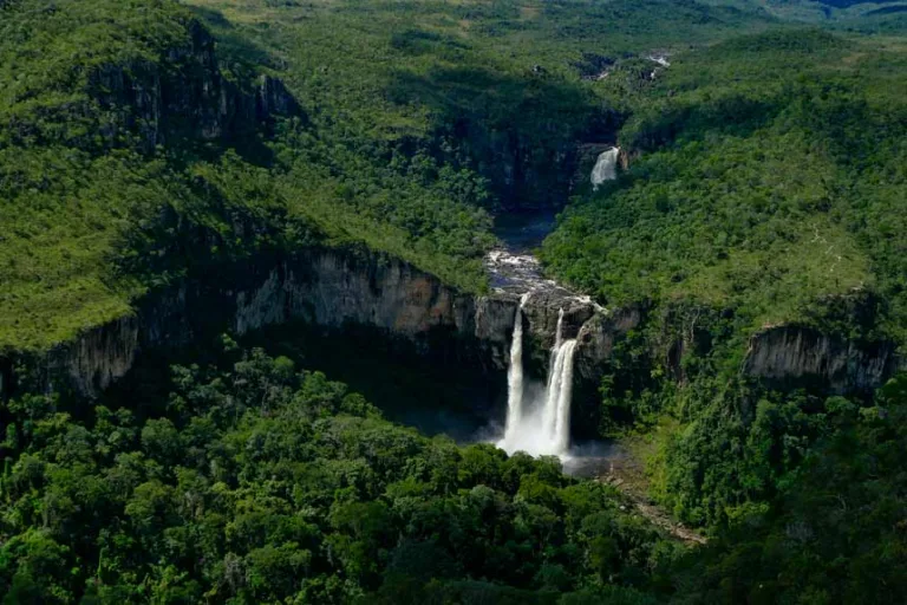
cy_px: 302
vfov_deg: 29.2
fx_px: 1159
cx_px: 454
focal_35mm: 46
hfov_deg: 42.7
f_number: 5.6
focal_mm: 16.74
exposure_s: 1/640
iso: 125
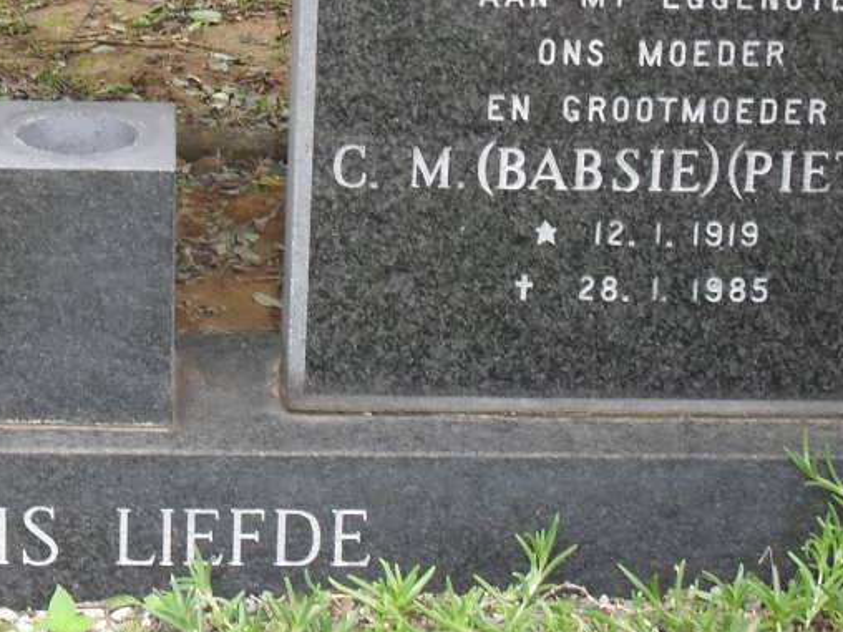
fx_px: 3799
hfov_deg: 12.6
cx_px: 93
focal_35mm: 156
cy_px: 56
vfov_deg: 9.5
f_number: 4.6
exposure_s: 1/60
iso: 160
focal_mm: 11.7
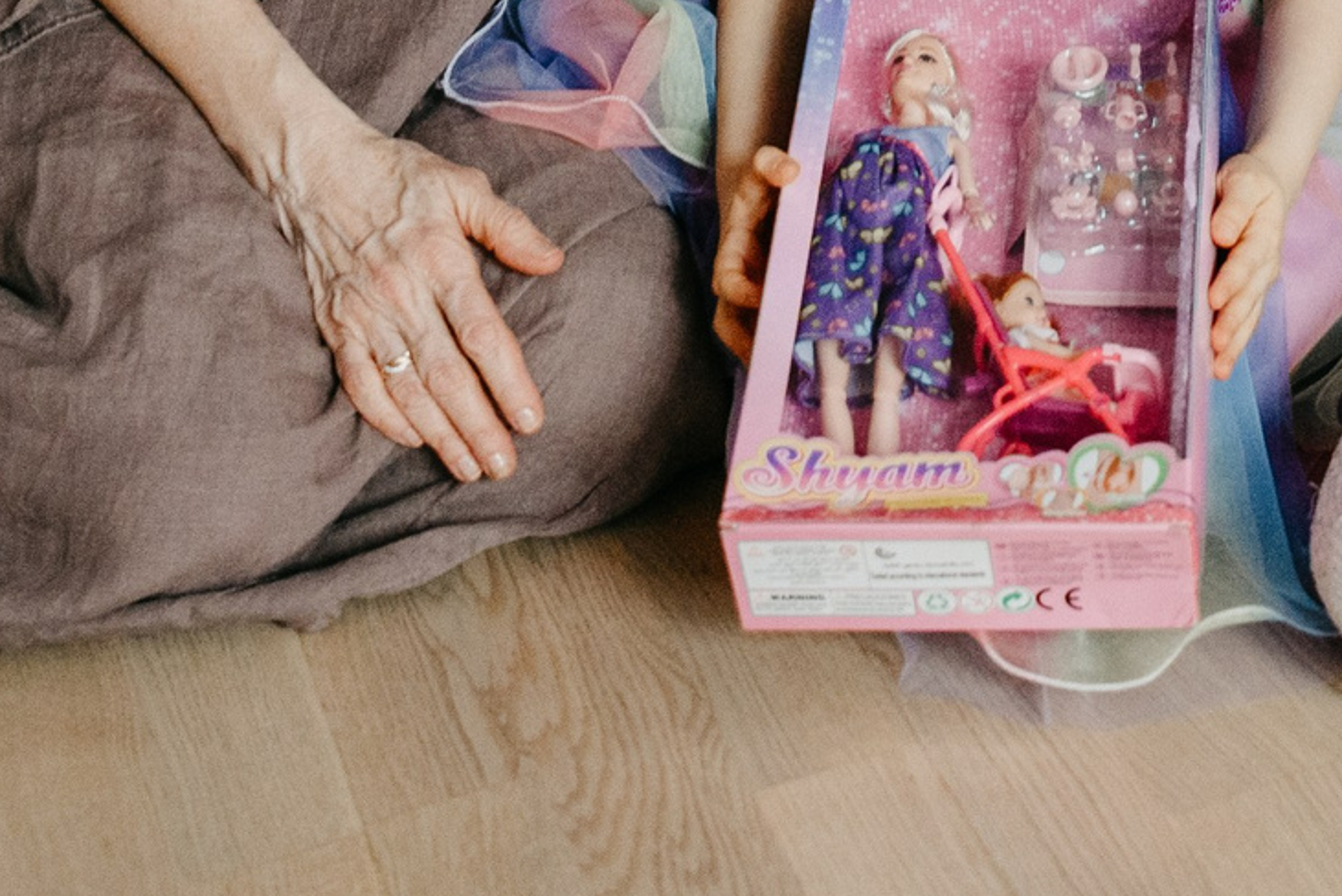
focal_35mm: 84
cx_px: 1160
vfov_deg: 15.1
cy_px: -460
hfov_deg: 23.6
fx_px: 3132
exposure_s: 1/320
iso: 1250
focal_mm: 24
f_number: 3.2
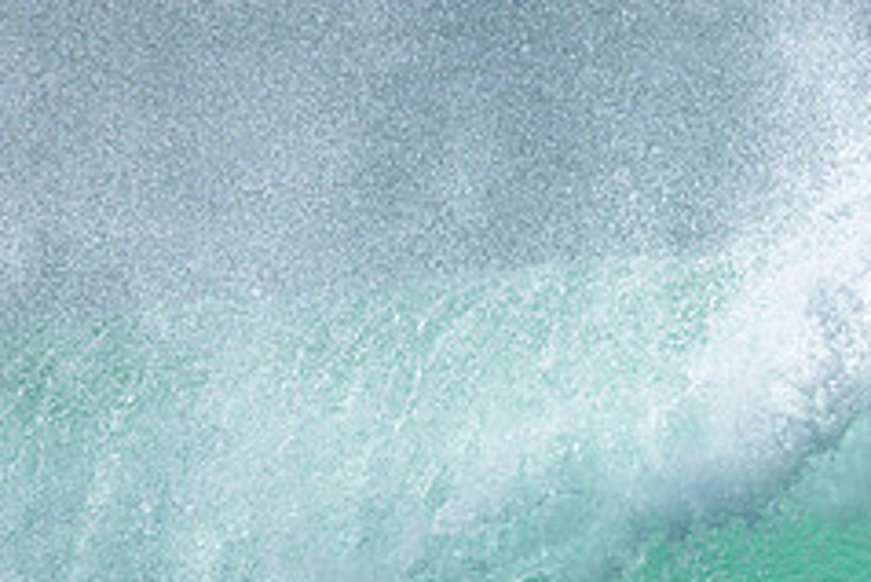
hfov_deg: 0.9
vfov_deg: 0.6
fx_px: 52871
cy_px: 593
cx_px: 969
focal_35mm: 2184
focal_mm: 800
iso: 200
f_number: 6.3
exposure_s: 1/2000
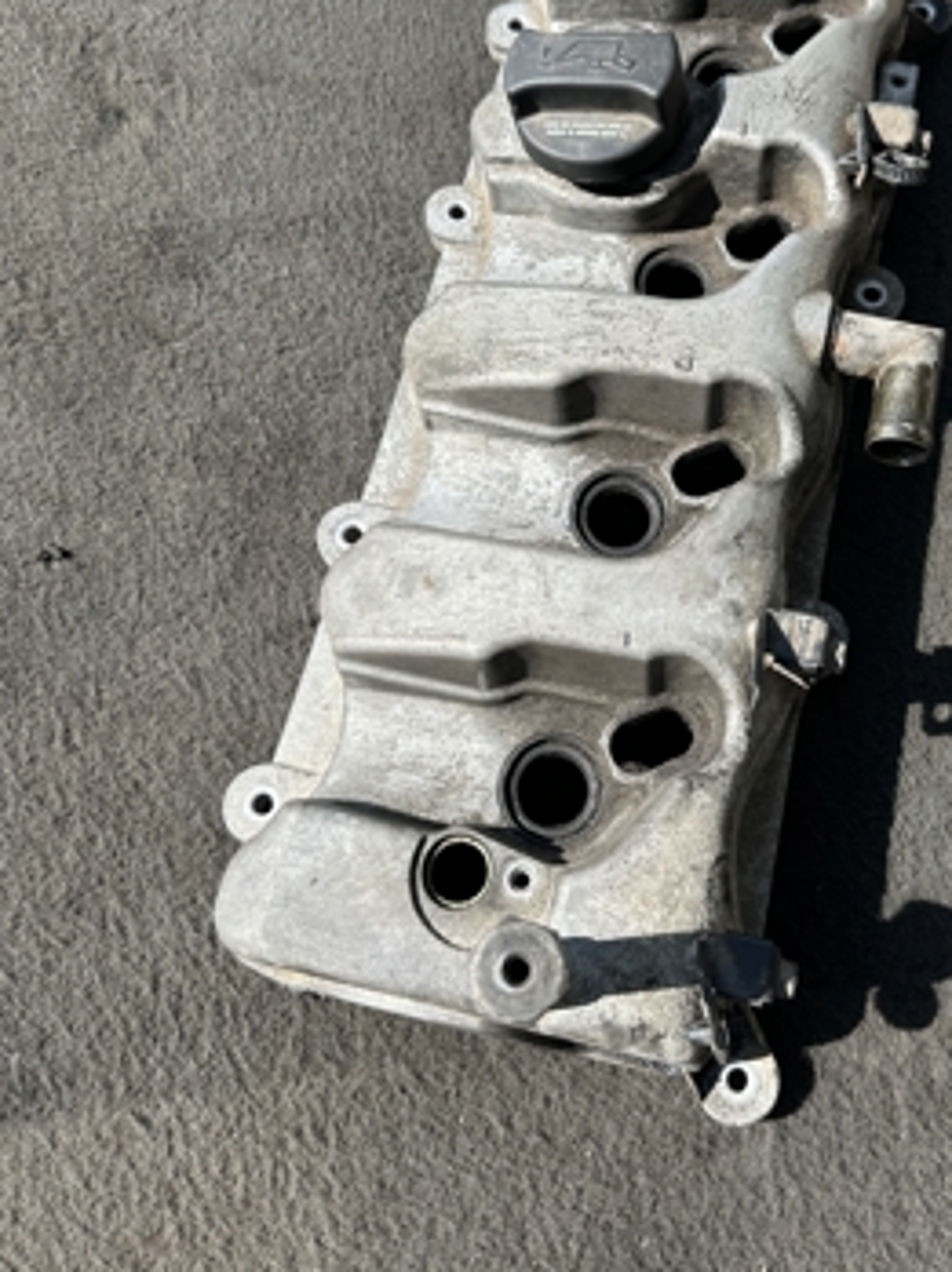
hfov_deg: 42.4
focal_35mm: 33
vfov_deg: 54.8
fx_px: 1212
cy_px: 485
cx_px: 622
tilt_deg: -70.0
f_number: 1.78
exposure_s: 1/1613
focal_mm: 6.86
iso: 80
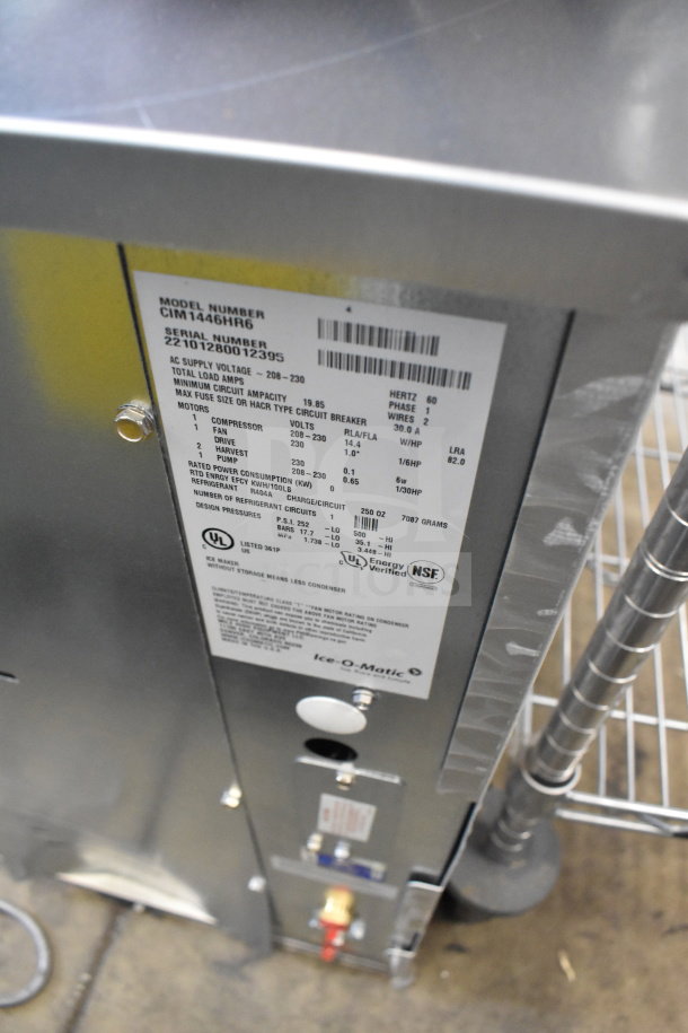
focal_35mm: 27
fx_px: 774
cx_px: 344
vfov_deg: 67.4
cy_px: 516
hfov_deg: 47.9
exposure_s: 1/100
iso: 6400
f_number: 5
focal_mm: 18
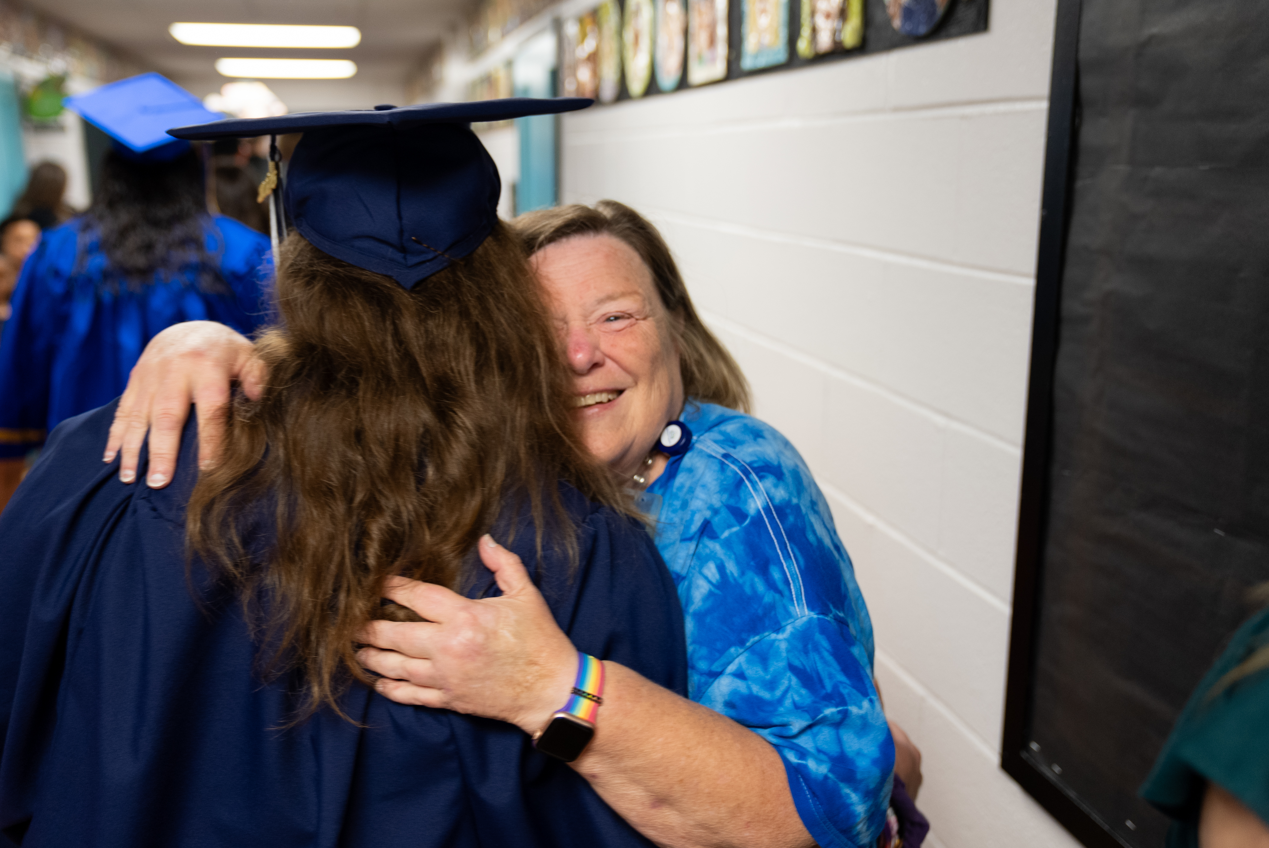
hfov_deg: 58.7
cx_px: 634
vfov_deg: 41.2
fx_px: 1129
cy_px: 424
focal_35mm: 32
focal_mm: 32
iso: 640
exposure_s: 1/125
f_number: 2.8
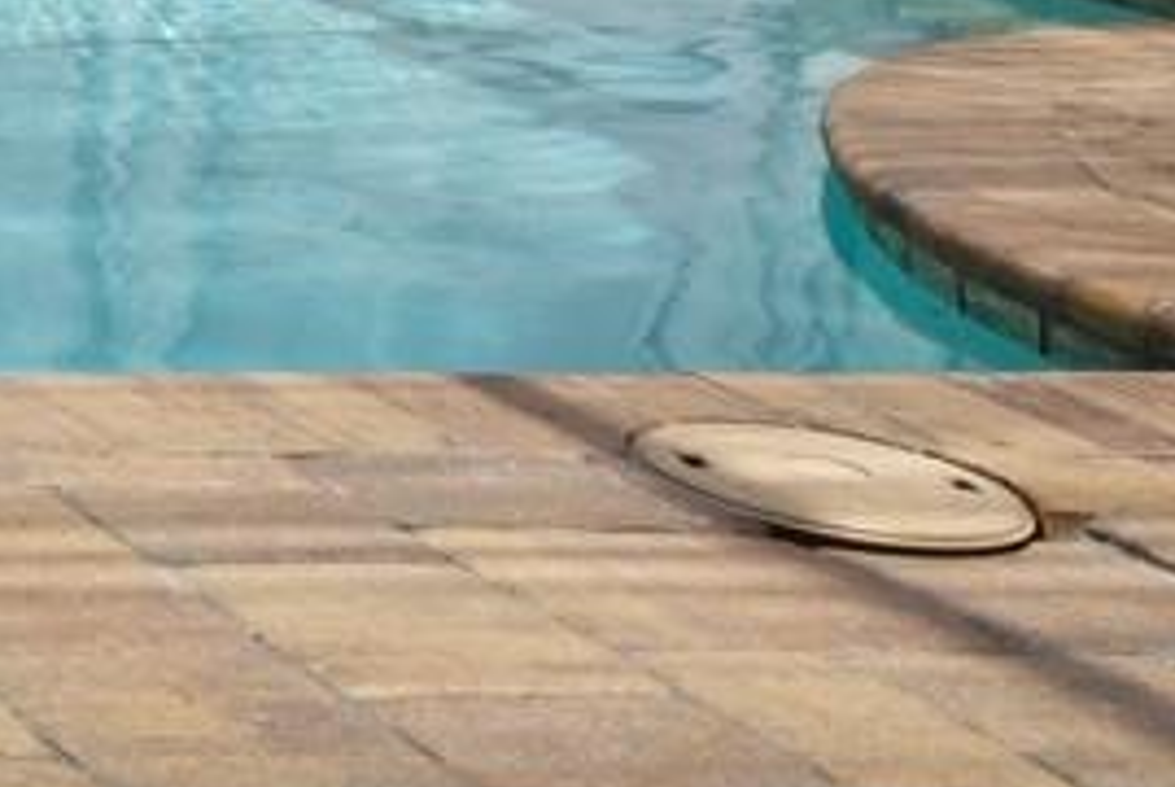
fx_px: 3104
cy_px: -549
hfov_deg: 15.1
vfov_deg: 13.2
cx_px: -1476
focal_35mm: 95
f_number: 9
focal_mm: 16
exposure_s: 1/160
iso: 800
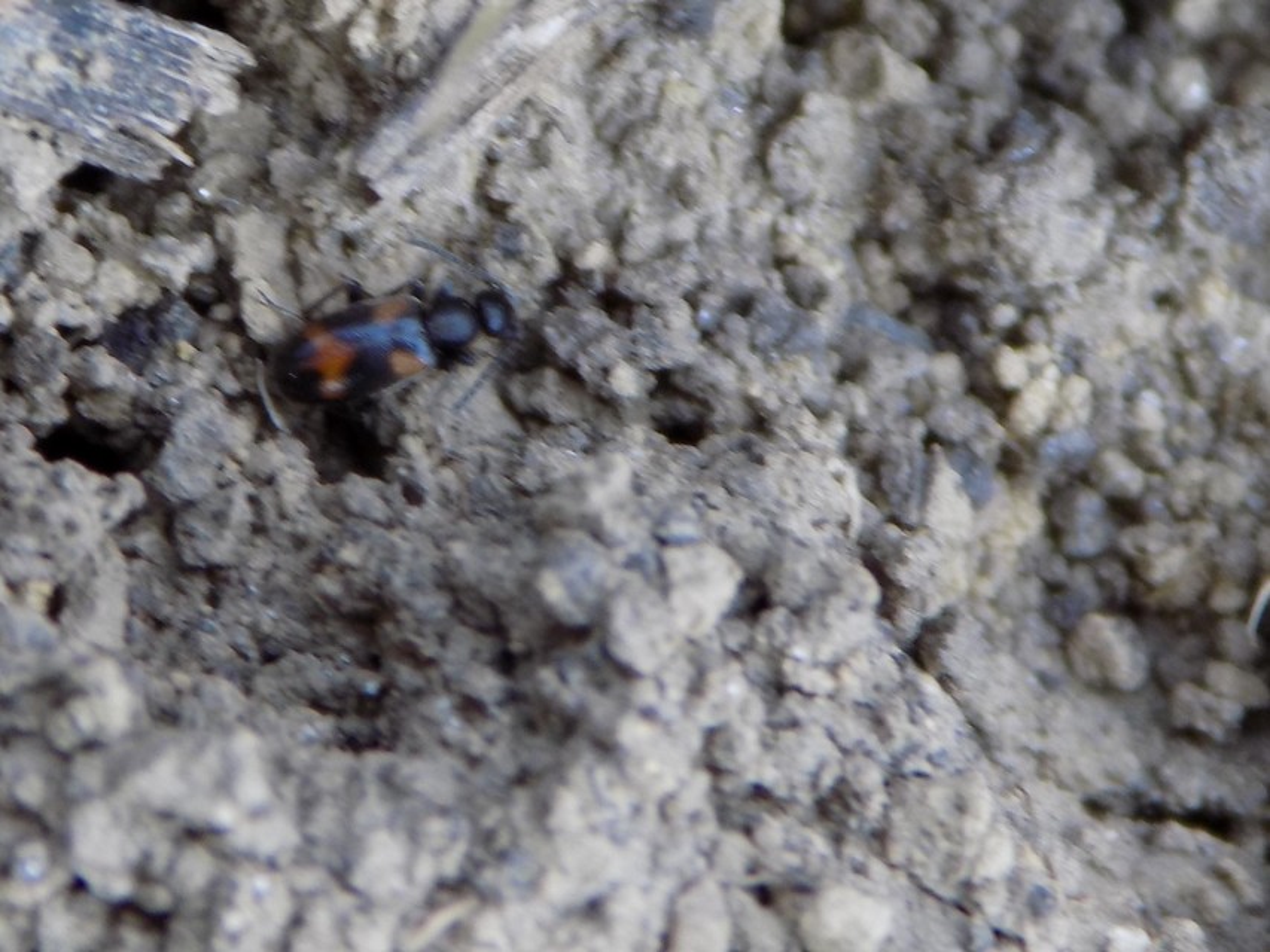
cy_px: 476
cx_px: 635
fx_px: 4330
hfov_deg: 16.7
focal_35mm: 118
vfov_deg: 12.6
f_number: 4.8
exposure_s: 1/50
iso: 80
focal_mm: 20.9
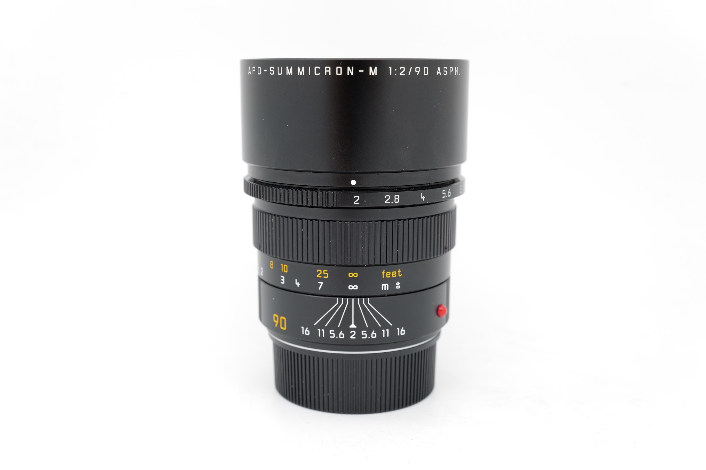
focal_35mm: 43
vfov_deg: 31.2
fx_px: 843
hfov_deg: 45.4
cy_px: 235
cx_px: 353
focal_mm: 43
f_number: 9
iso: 800
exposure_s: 1/60
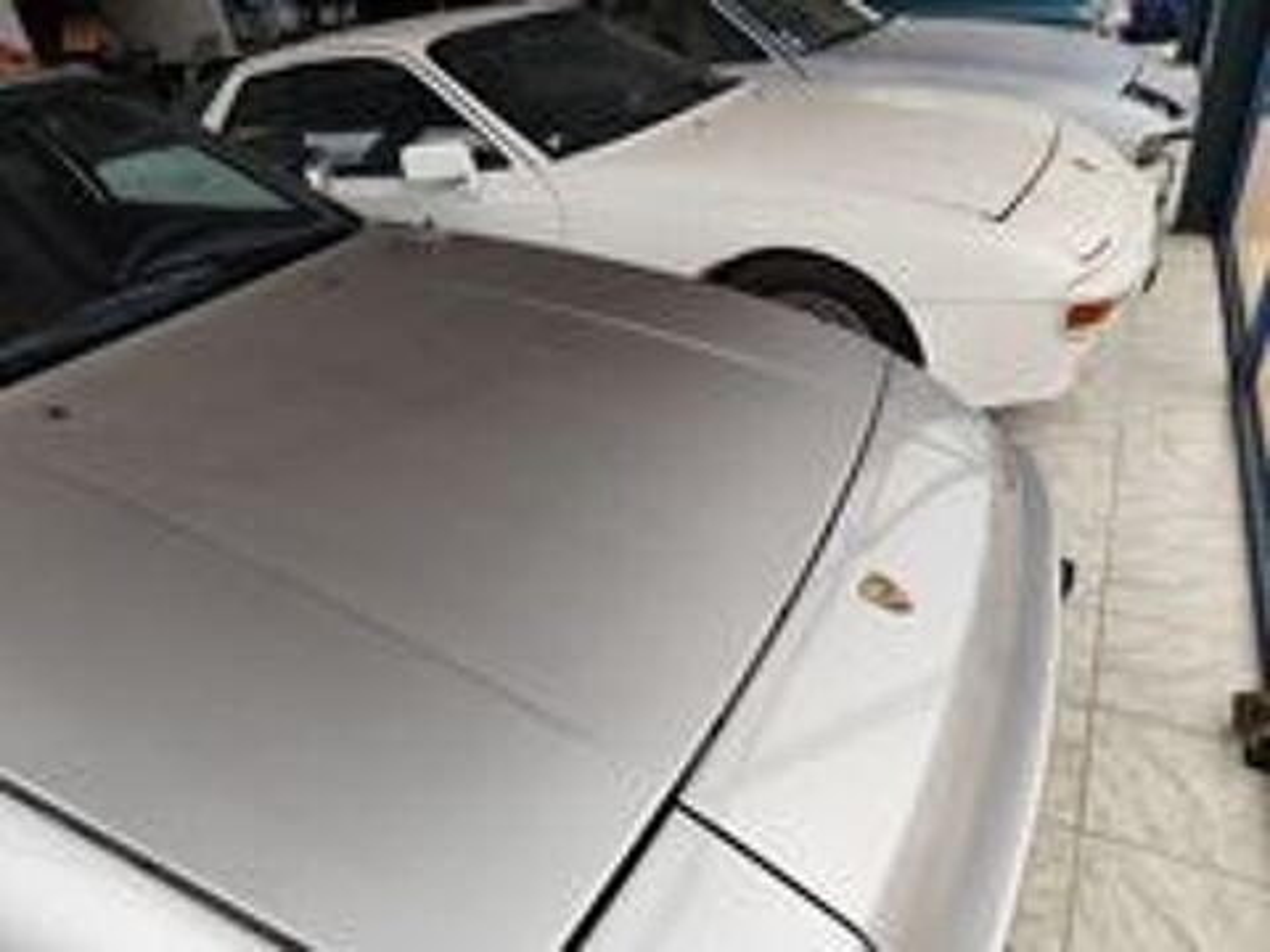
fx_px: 844
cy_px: 476
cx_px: 635
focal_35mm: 23
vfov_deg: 58.9
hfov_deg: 73.9
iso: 200
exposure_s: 1/100
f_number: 1.65
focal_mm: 6.19
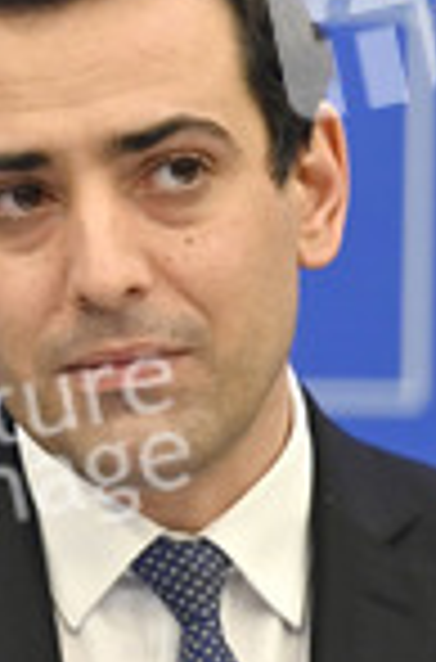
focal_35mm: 546
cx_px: 90
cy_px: 689
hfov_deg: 2.5
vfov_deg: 3.8
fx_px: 9989
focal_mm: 200
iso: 1600
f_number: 2.8
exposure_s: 1/400
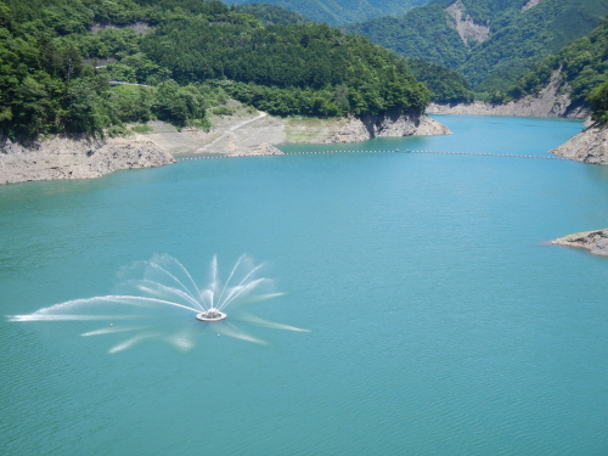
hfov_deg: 43.9
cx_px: 304
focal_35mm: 43
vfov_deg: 33.6
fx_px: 755
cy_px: 228
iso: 125
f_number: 4
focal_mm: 7.7
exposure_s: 1/500
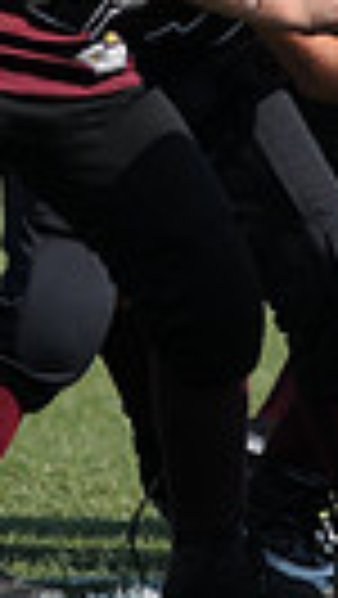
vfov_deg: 1.1
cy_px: -247
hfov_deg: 0.6
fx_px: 32696
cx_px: 435
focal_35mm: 2056
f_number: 4
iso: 200
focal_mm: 300
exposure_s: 1/2000
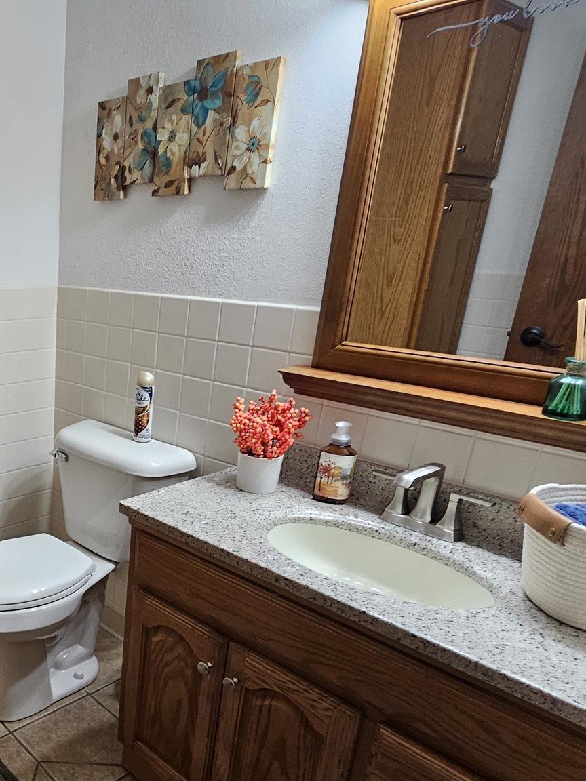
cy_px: 492
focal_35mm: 26
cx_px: 17
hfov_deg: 45.8
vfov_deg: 66.2
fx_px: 587
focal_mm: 2.2
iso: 125
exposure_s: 1/60
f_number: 2.2
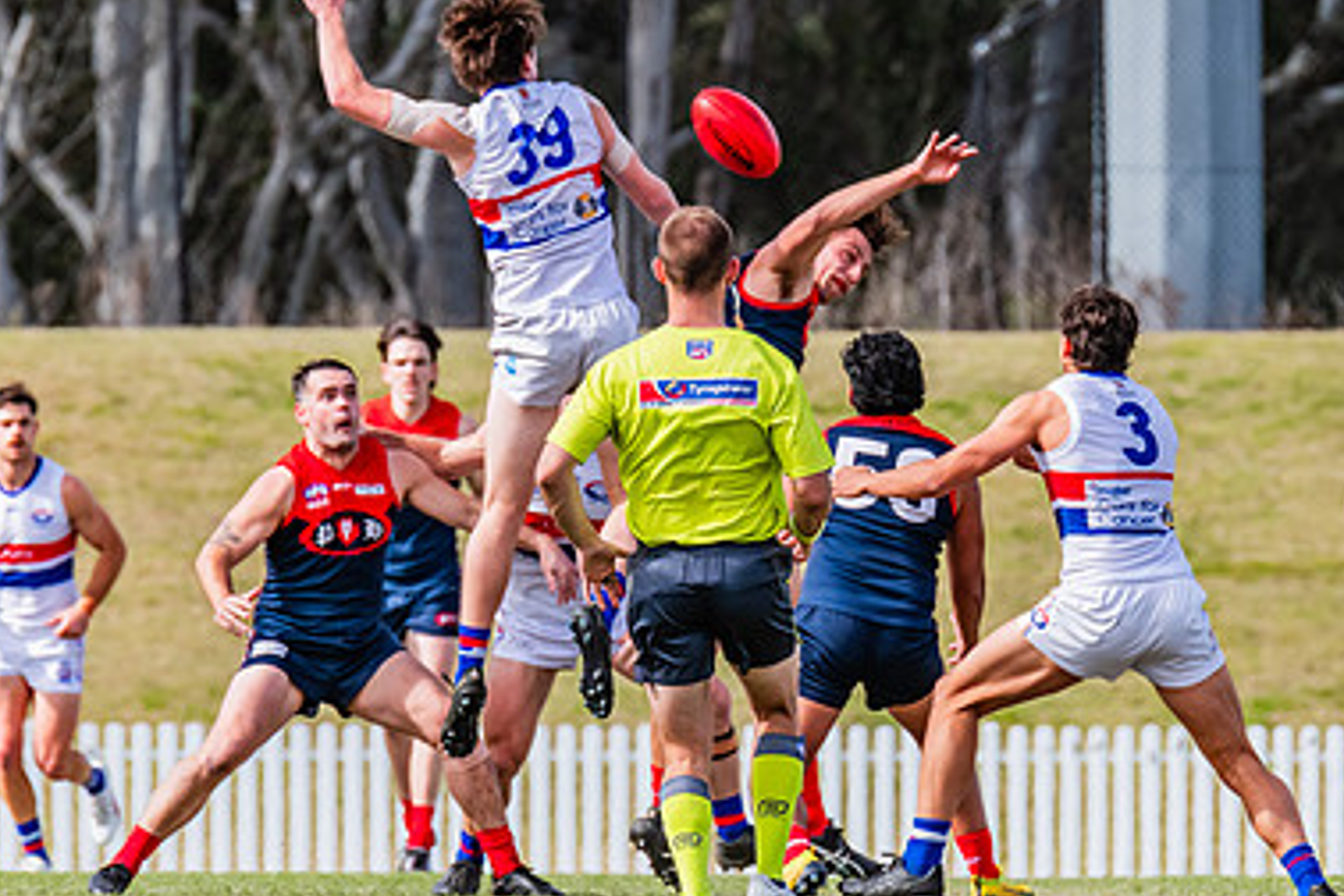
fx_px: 29416
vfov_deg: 1.7
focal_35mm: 788
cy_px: 456
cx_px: 822
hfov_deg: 2.6
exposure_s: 1/1600
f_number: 8
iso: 800
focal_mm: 420
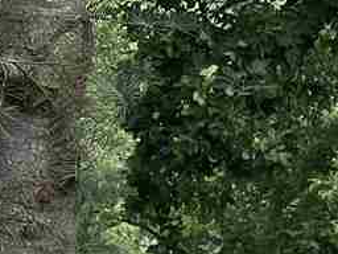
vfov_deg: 10.9
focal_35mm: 130
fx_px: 1269
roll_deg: -3.5
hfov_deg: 12.4
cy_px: 414
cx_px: 772
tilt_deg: -14.9
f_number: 1.6
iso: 50
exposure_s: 1/1186
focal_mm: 5.1
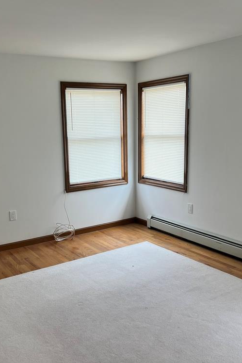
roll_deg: +1.3
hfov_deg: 35.9
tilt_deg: -9.3
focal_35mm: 37
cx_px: 111
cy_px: 178
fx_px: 373
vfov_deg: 51.9
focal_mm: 5.7
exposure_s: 1/121
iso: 50
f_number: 1.5
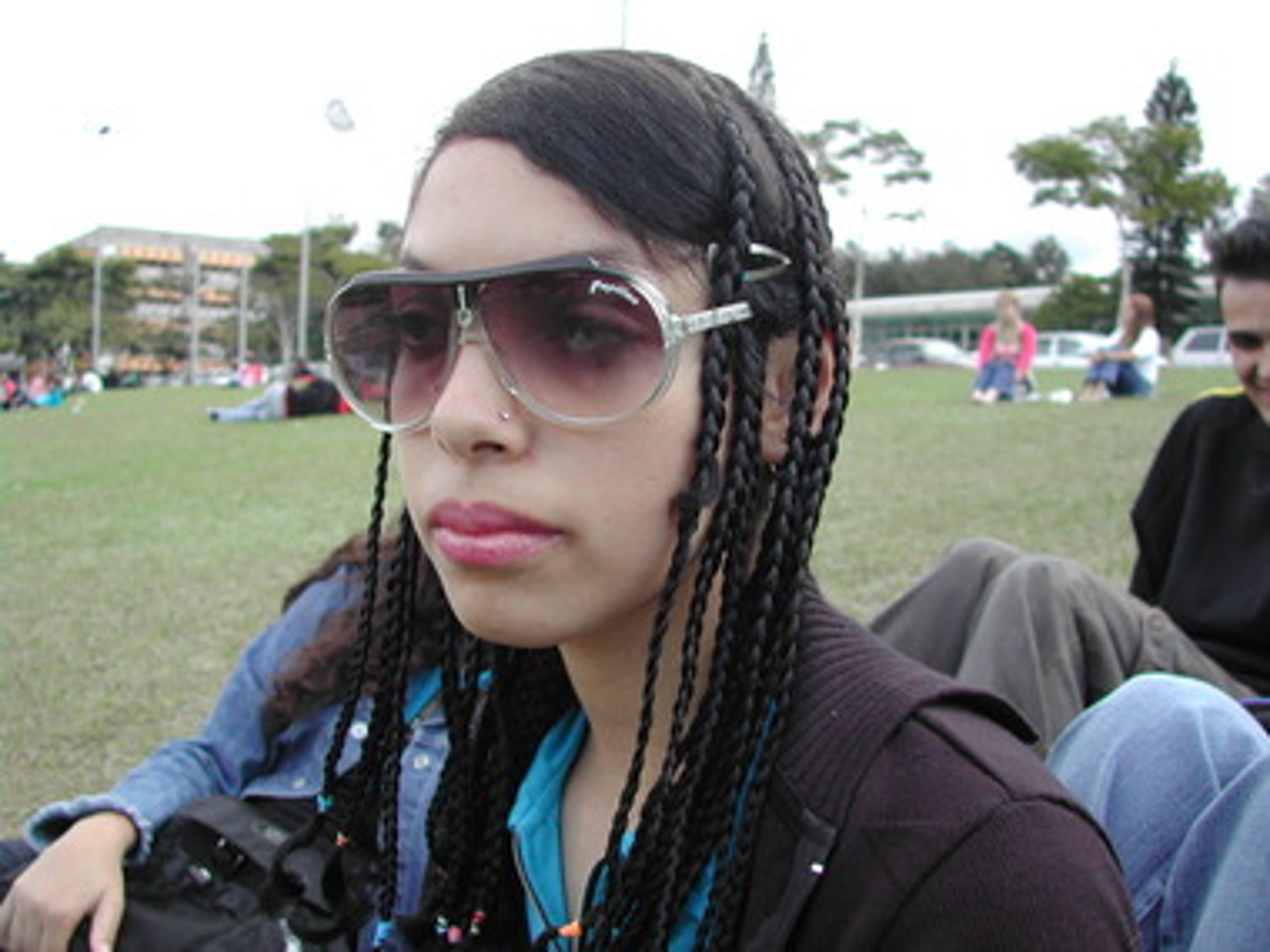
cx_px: 635
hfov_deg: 49.0
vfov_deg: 37.7
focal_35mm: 38
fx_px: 1394
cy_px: 476
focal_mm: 8
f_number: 2.8
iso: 100
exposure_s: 1/288
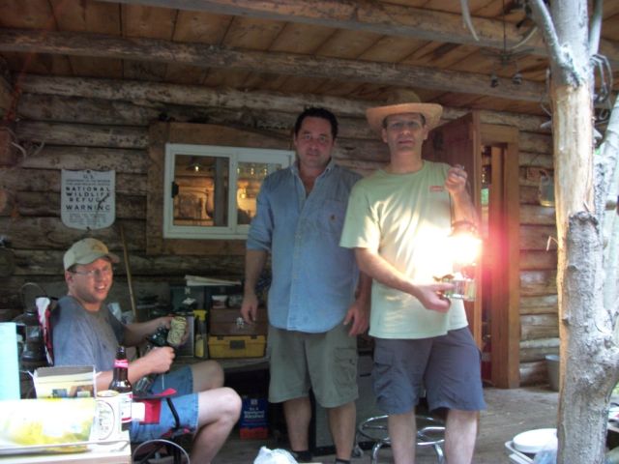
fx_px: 572
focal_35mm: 32
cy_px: 232
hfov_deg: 56.8
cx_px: 310
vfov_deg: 44.2
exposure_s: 1/10
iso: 160
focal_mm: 5.7
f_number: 2.9
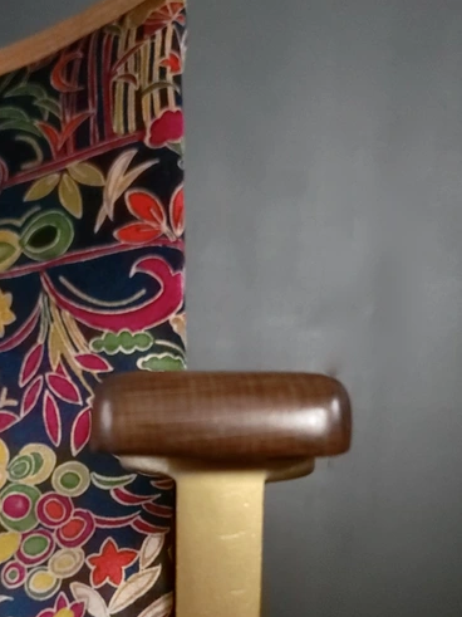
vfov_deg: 42.0
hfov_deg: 33.0
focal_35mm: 43
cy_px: 493
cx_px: 118
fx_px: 766
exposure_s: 1/20
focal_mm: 6.7
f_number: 1.8
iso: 500
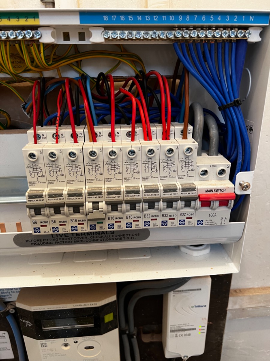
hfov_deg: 53.1
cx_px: 135
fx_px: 270
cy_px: 180
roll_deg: +0.6
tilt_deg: -21.5
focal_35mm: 26
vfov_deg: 67.3
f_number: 1.5
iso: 160
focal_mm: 5.7
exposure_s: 1/50
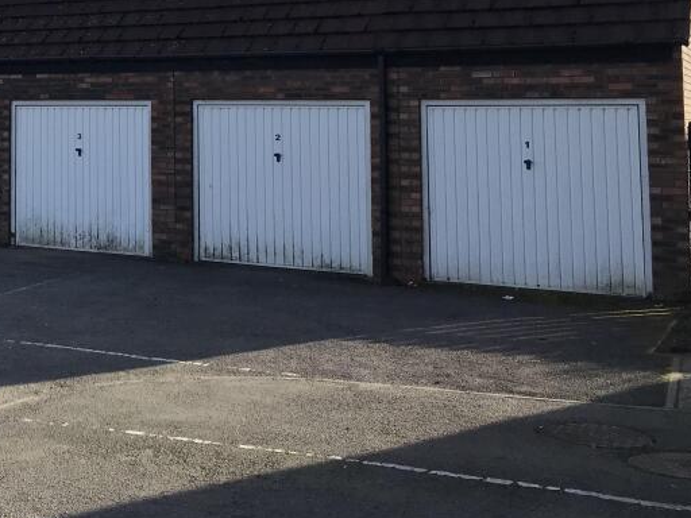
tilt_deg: +5.2
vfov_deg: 25.2
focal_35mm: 56
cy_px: 36
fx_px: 1118
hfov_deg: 32.1
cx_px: 26
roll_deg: +0.4
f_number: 1.8
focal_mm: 3.99
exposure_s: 1/1623
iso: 20
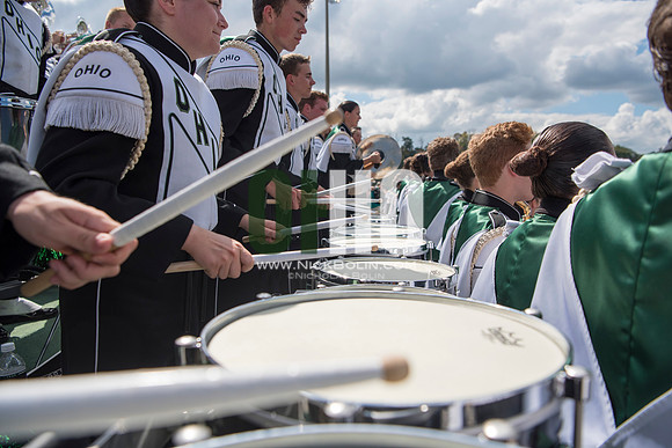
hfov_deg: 69.4
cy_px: 224
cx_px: 336
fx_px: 485
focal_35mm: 26
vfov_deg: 49.6
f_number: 4.5
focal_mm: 26
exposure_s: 1/2500
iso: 200
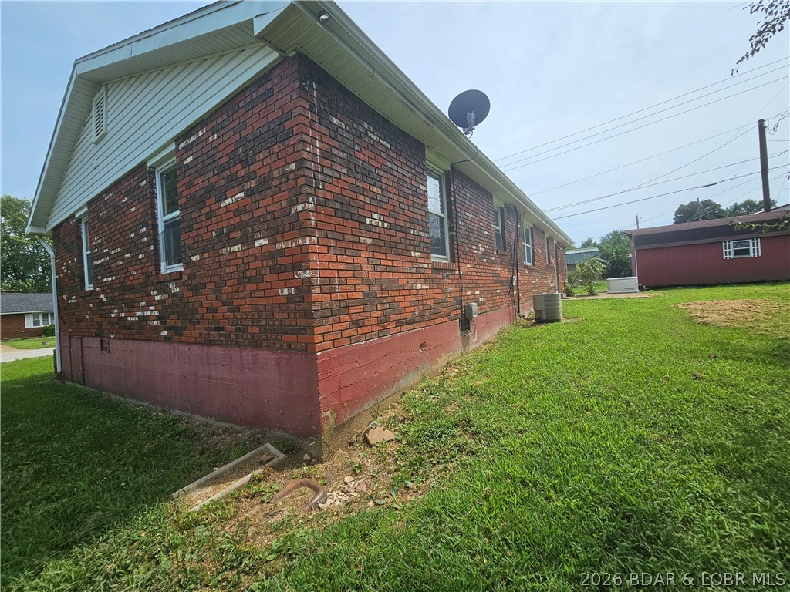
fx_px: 297
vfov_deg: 89.9
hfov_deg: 106.2
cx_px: 395
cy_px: 296
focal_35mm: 13
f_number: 2.2
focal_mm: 2.2
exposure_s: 1/2222
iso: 50
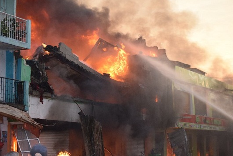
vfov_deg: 18.4
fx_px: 479
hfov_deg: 27.3
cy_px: 95
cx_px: 93
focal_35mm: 74
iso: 800
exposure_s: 1/160
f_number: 4.8
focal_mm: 40
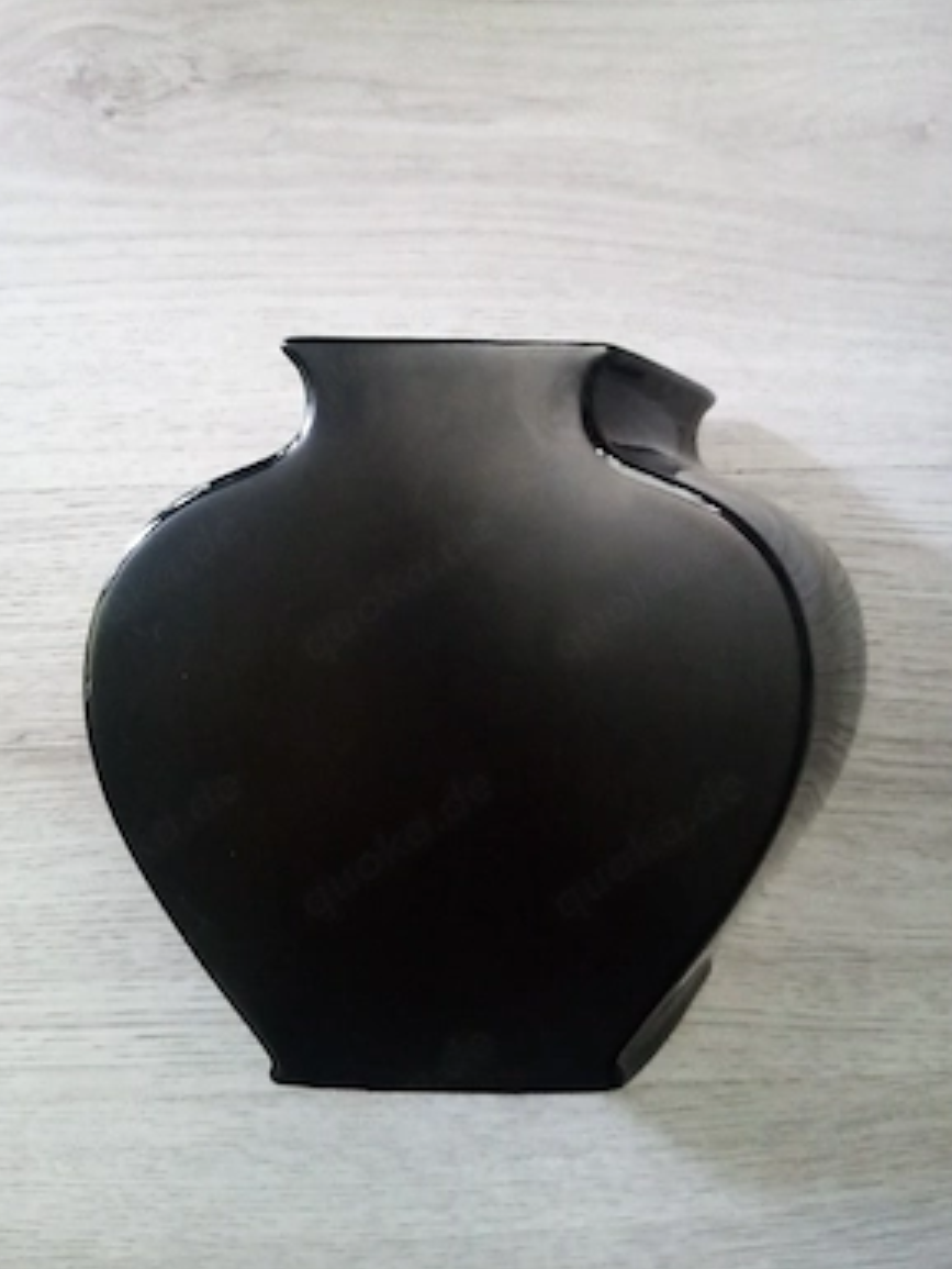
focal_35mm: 27
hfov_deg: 51.4
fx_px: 990
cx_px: 468
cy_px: 623
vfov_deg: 65.3
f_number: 1.8
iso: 772
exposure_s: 1/20
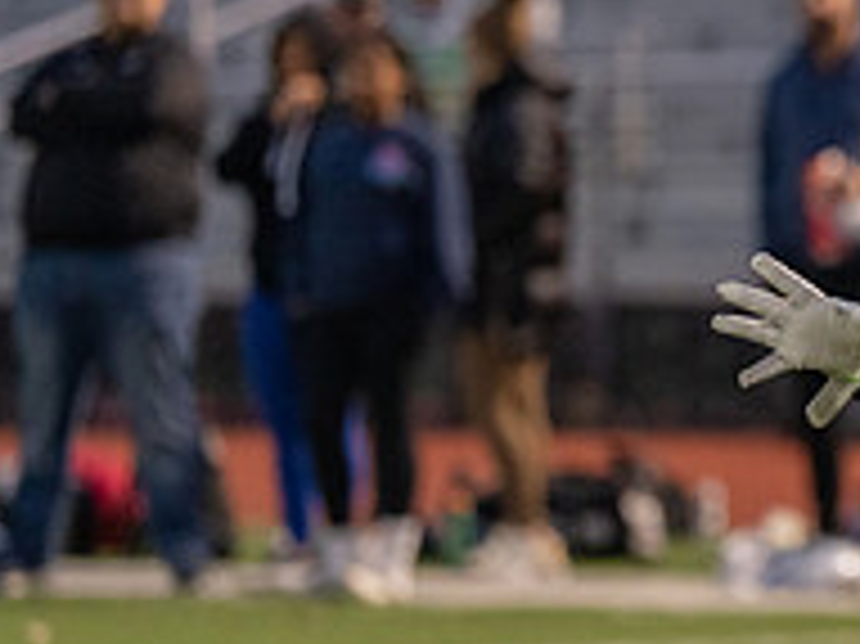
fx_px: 9261
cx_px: 1279
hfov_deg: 5.3
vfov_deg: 4.0
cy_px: 281
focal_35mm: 373
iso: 4000
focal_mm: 124
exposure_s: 1/1000
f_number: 2.8
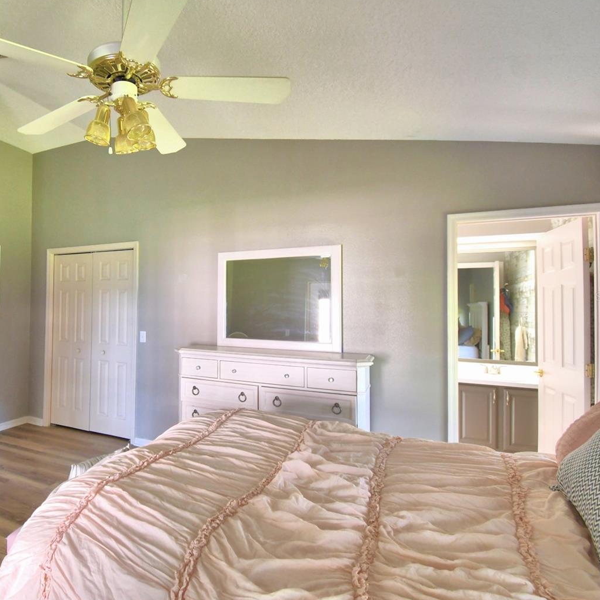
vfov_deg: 74.8
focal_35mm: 20
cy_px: 296
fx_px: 392
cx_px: 178
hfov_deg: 71.5
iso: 560
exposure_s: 1/30
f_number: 4.5
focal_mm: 10
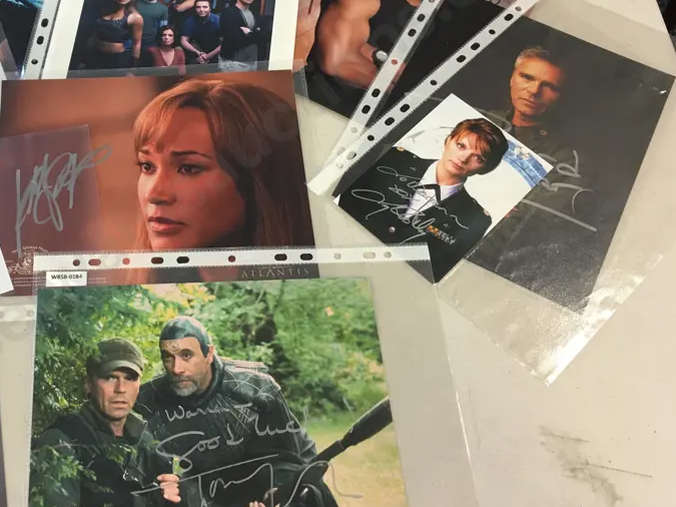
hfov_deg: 41.8
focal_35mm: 44
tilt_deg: -58.8
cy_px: 201
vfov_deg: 32.8
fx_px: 859
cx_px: 175
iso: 50
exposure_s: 1/17
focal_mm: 4.15
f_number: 2.2
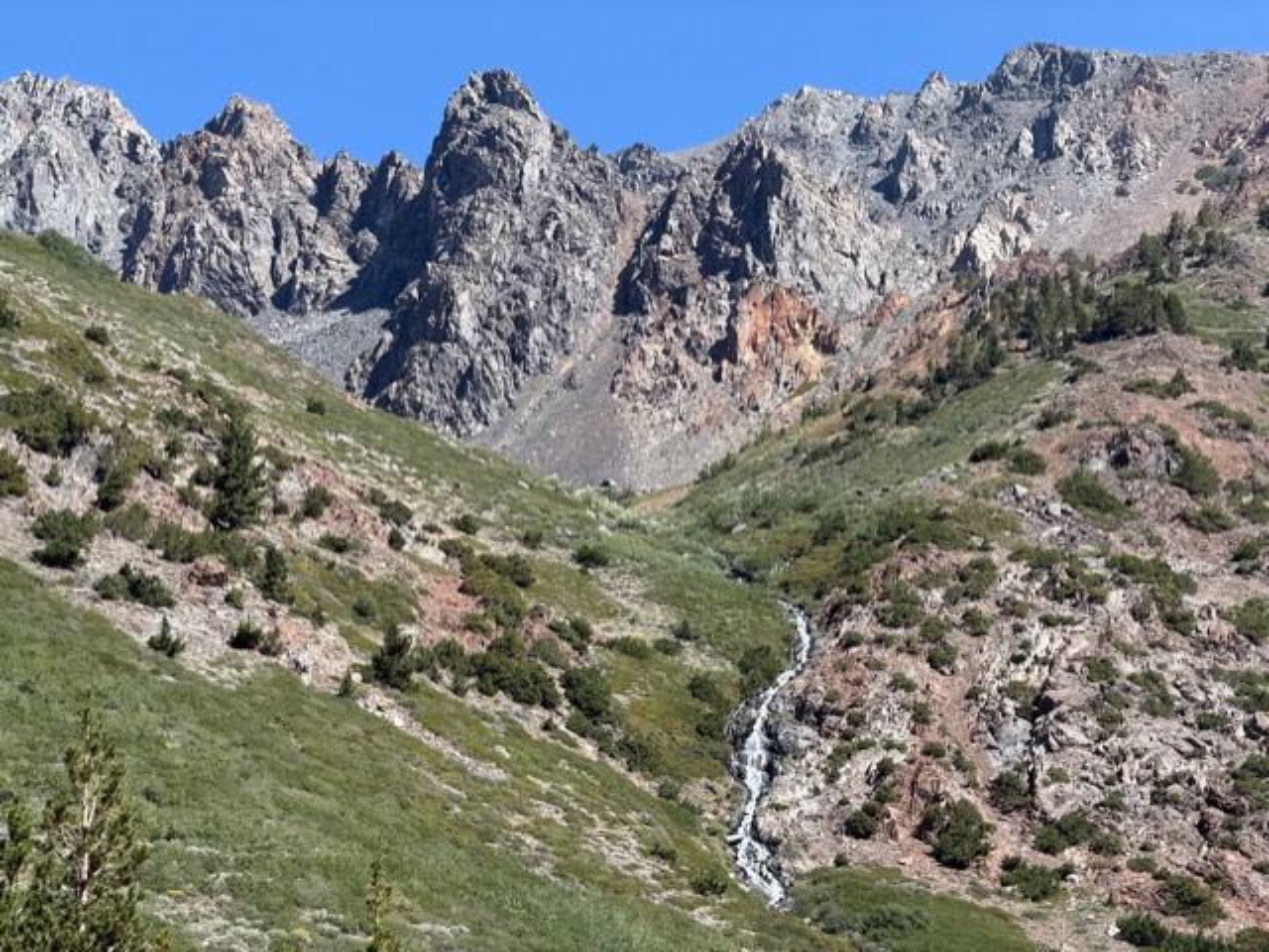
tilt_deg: +16.6
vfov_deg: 14.8
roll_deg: +0.2
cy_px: 476
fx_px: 3666
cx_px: 634
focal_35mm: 100
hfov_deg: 19.6
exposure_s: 1/638
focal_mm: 16.89
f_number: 2.8
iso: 50
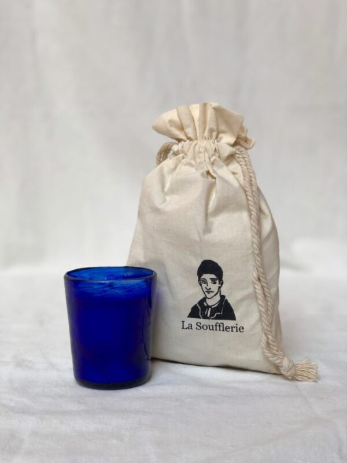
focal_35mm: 57
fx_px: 762
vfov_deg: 33.8
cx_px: 174
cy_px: 232
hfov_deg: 25.7
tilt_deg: -6.9
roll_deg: +0.2
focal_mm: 6.6
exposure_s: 1/40
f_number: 2.8
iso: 25
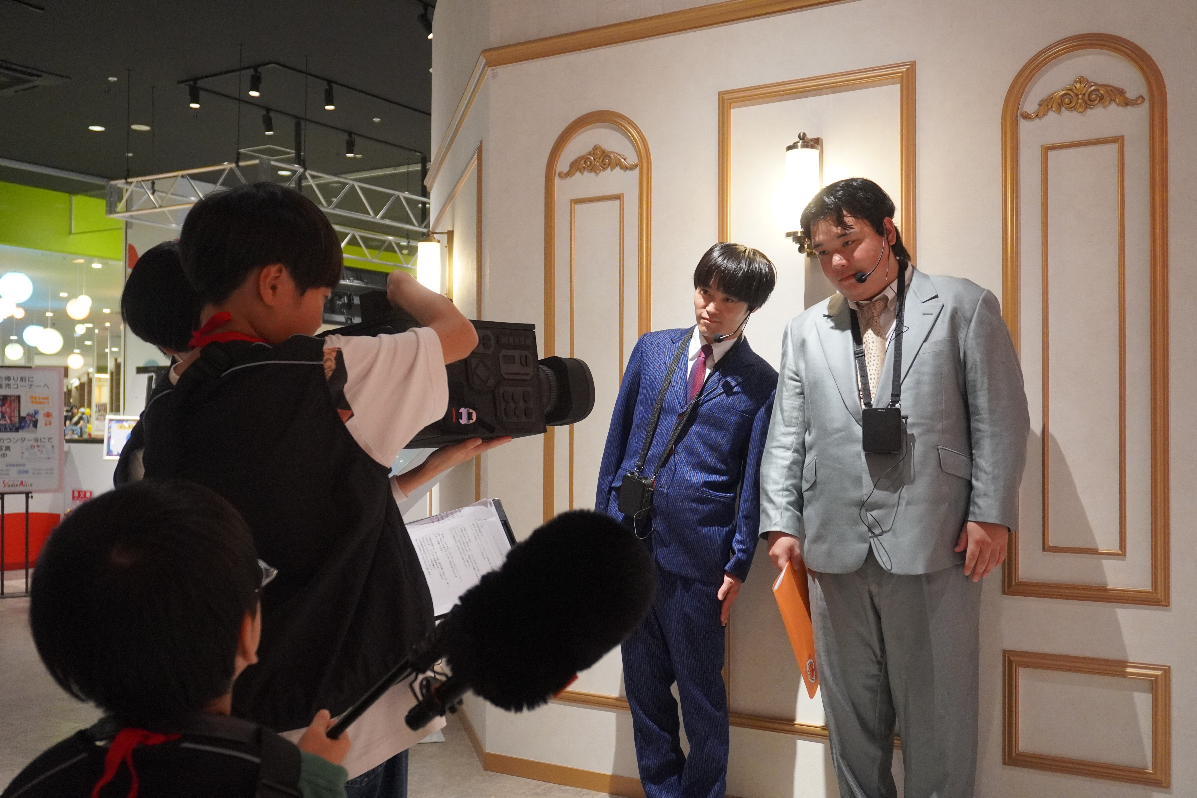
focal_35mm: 36
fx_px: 1197
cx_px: 598
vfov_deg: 36.9
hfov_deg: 53.1
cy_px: 399
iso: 2500
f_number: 4.5
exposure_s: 1/160
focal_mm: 24
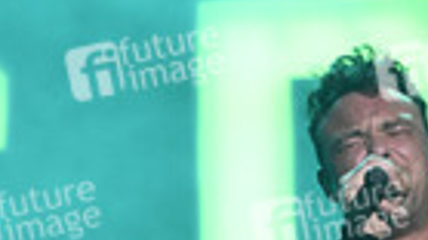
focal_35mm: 238
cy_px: 295
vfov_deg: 5.1
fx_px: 2699
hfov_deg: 9.0
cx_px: 371
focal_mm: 70
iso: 1600
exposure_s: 1/500
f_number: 4
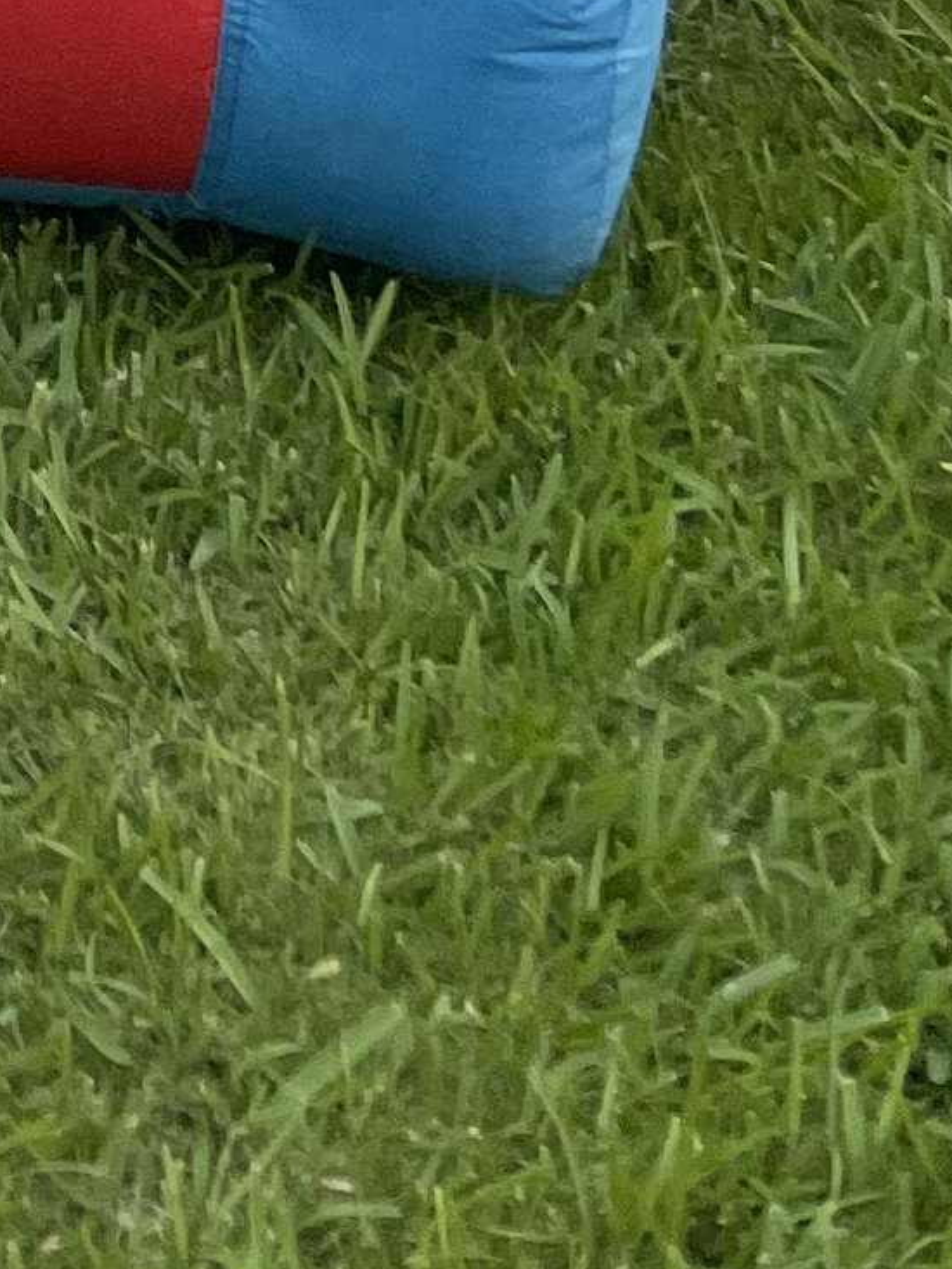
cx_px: -1099
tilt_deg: -3.1
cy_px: -1984
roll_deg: +0.9
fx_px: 5242
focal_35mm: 143
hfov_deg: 9.5
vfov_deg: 11.1
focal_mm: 5.1
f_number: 1.6
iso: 125
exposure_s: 1/121
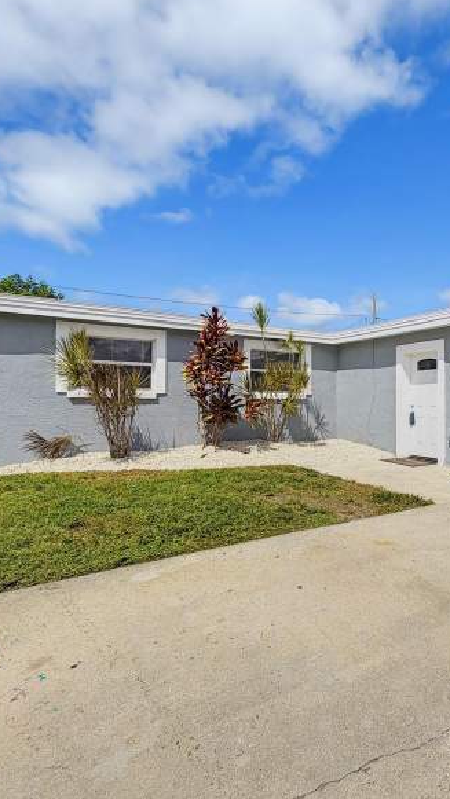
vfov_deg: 83.8
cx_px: 359
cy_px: 400
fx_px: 445
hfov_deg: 50.4
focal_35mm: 21
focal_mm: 2.2
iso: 20
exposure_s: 1/1700
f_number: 2.2
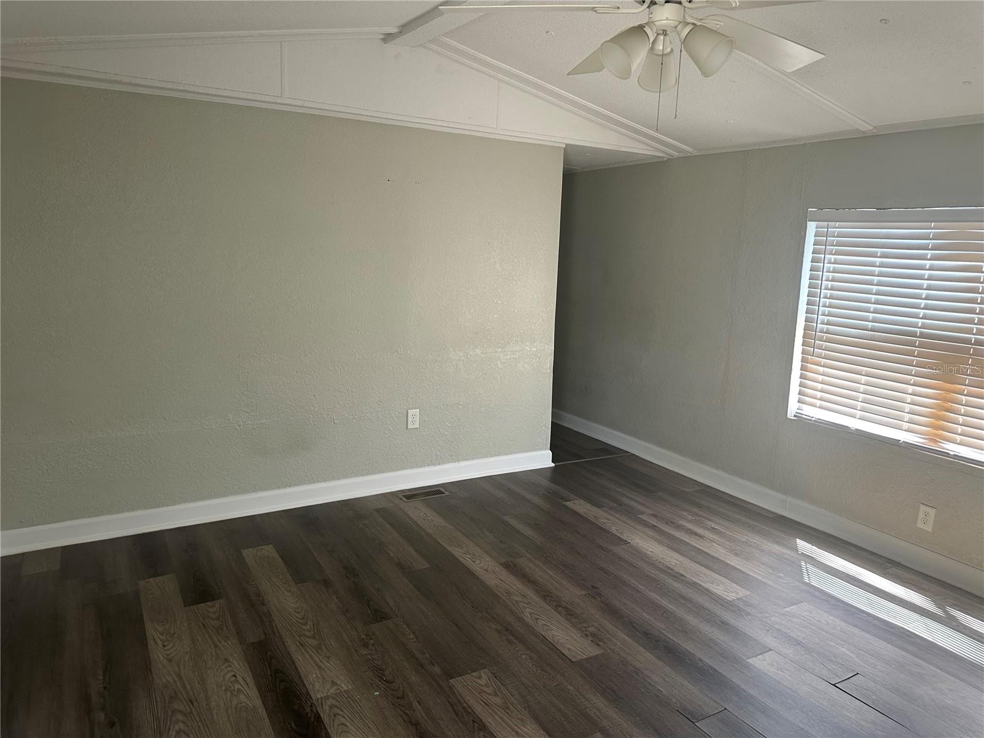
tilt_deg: -9.2
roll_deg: -2.8
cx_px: 492
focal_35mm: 24
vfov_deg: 56.8
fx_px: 682
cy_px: 369
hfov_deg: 71.6
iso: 160
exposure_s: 1/121
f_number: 1.78
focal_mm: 6.86
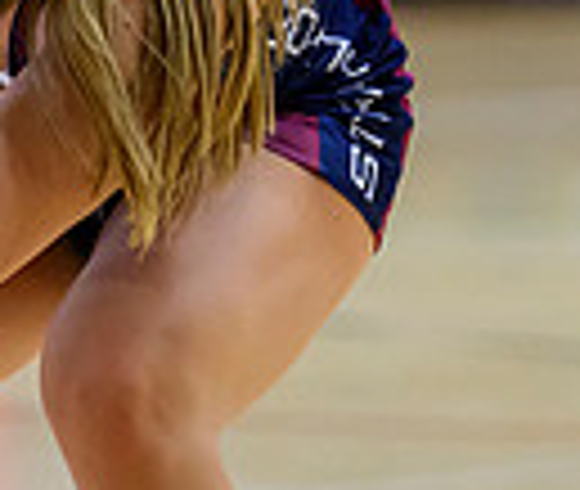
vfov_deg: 1.3
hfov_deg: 1.5
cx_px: -65
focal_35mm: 1259
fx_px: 22094
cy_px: -16
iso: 4000
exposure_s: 1/1000
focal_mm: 200
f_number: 3.2
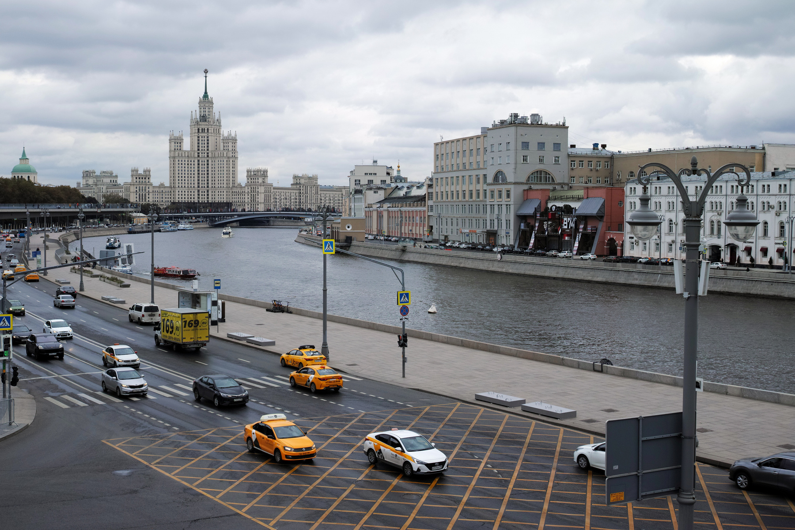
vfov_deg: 29.9
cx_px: 398
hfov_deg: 43.6
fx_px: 994
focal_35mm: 45
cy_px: 265
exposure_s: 1/250
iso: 100
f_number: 6.3
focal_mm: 30
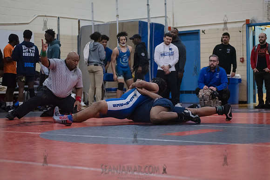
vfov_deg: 17.1
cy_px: 90
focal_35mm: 80
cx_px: 135
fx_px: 600
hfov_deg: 25.4
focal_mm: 80
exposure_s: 1/400
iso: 8000
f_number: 3.2
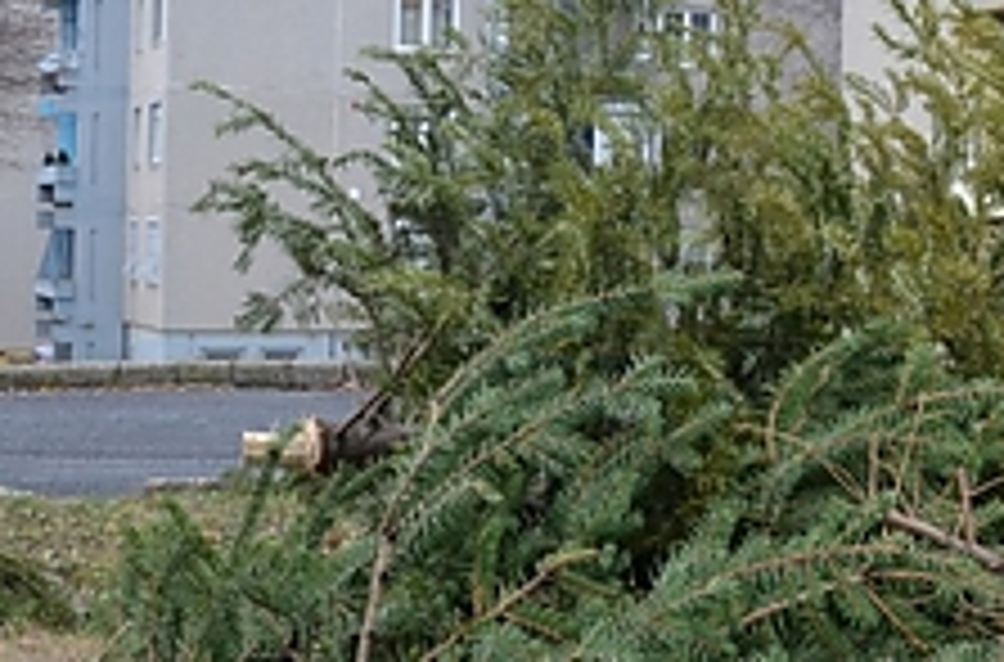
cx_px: 1283
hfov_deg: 22.8
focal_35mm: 80
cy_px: 241
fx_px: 2223
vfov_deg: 16.9
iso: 280
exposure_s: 1/125
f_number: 5.6
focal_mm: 18
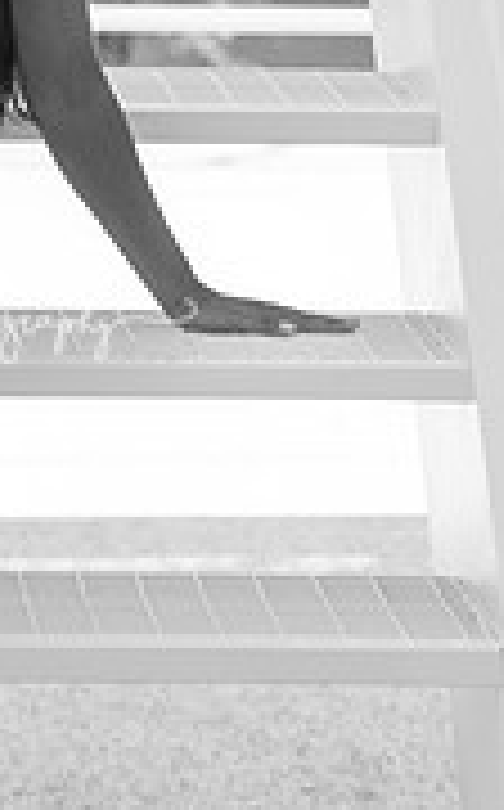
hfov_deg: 5.1
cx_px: -162
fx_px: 5622
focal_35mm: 255
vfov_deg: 8.2
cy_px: 81
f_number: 4.5
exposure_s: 1/640
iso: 500
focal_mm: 100
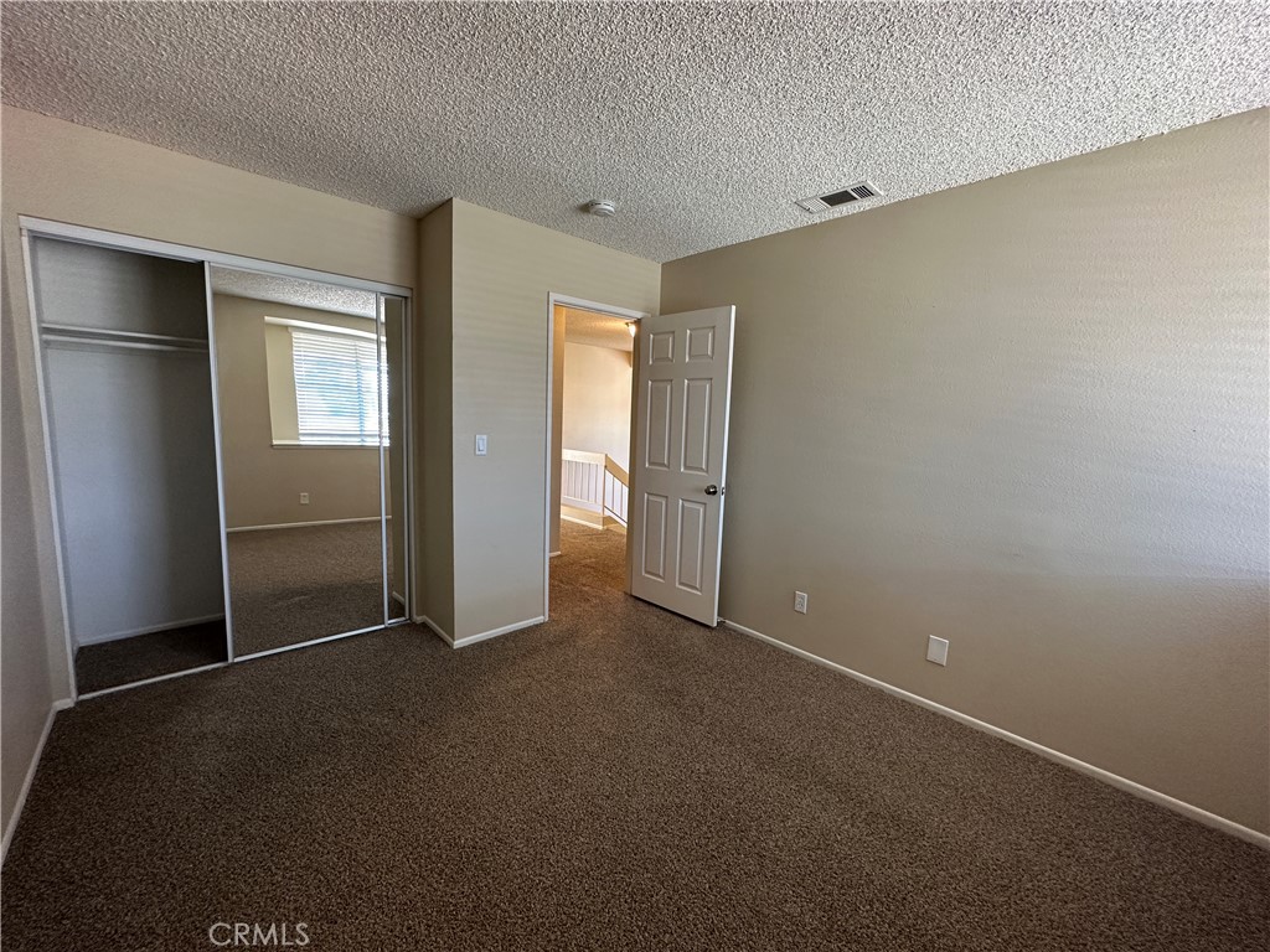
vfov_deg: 85.7
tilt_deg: -6.2
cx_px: 635
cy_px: 476
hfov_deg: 102.1
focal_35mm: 14
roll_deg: -2.2
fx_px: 514
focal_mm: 2.22
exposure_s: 1/60
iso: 160
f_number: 2.2
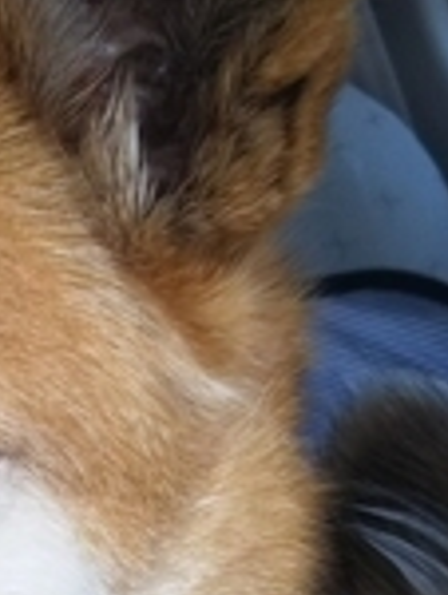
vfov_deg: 19.2
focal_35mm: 100
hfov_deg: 14.0
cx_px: -188
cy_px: 567
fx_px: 1721
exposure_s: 1/120
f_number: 2.2
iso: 80
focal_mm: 4
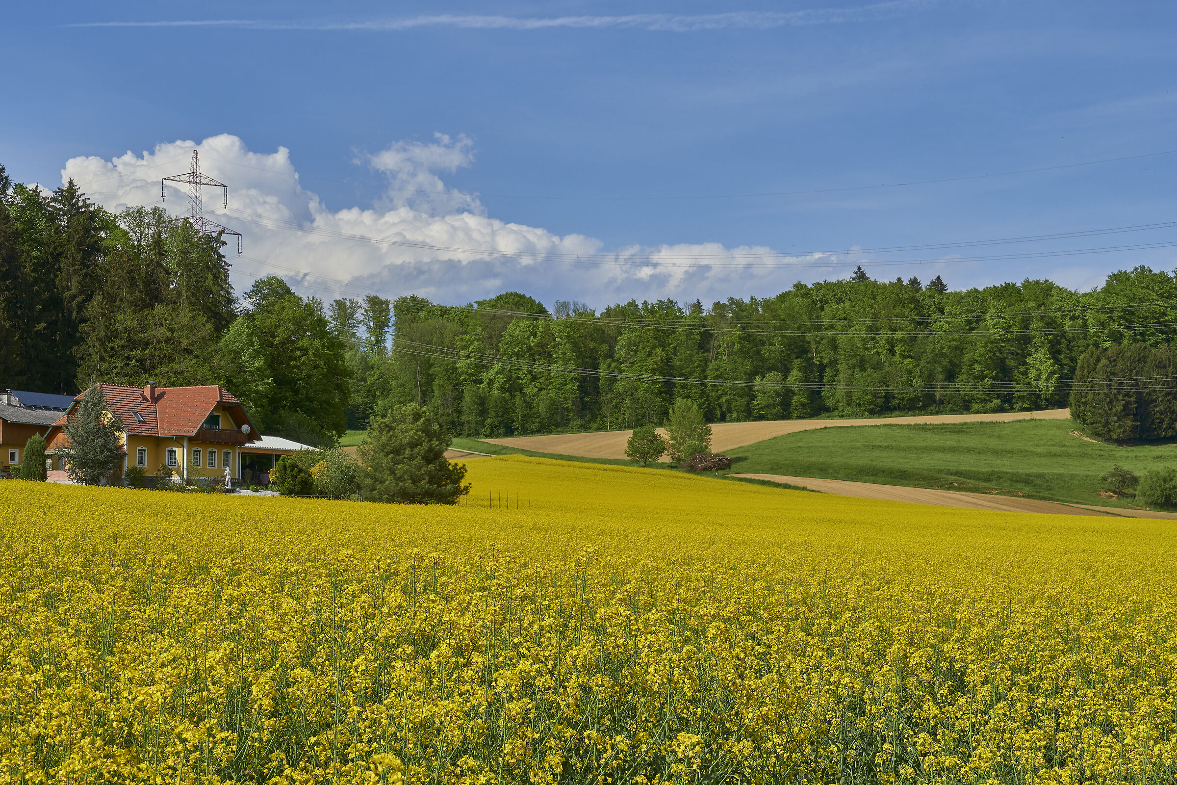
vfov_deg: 21.6
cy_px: 392
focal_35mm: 63
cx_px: 588
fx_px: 2060
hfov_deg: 31.9
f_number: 13
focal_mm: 42
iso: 100
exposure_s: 1/200
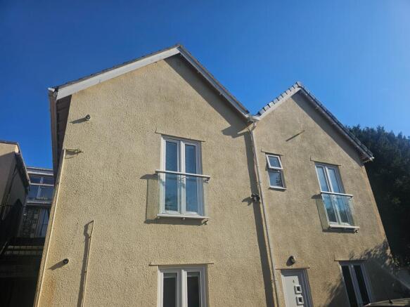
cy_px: 154
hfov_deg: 73.9
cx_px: 205
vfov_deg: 58.9
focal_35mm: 23
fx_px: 272
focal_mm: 6.3
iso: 10
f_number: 1.7
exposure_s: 1/1120
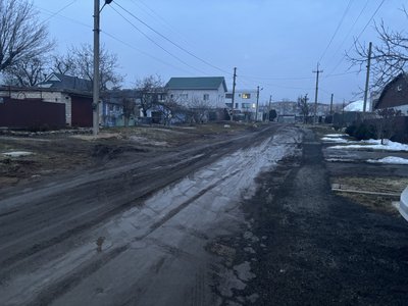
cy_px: 153
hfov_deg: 67.3
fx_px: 306
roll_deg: -1.8
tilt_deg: -5.3
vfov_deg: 53.1
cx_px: 204
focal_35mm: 26
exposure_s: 1/25
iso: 640
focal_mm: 5.96
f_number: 1.6
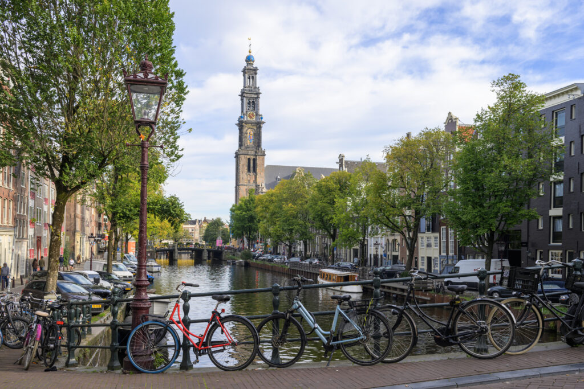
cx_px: 292
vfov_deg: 41.1
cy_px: 194
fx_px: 519
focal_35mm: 32
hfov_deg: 58.7
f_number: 8
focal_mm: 32
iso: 140
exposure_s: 1/160
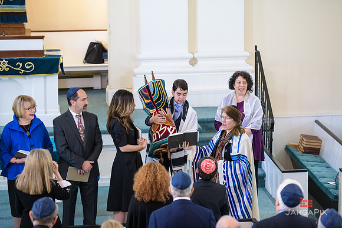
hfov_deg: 15.2
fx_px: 1283
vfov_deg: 10.2
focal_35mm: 135
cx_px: 171
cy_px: 114
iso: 1250
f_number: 3.2
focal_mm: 135
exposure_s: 1/125
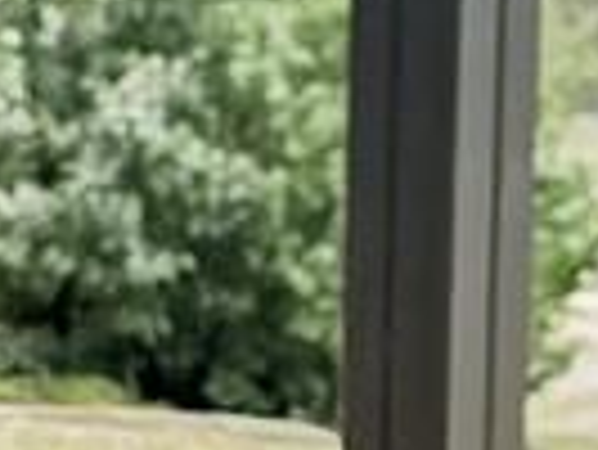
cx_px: 76
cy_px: 443
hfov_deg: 18.1
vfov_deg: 13.7
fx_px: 1850
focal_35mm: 107
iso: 10
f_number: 1.7
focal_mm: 6.3
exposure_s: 1/750
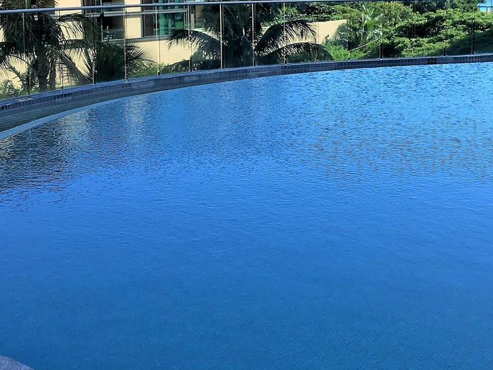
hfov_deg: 30.9
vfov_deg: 23.4
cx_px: 342
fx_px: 883
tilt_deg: -8.9
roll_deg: -1.2
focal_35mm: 62
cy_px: 93
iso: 25
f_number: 2.2
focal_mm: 4.15
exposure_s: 1/999
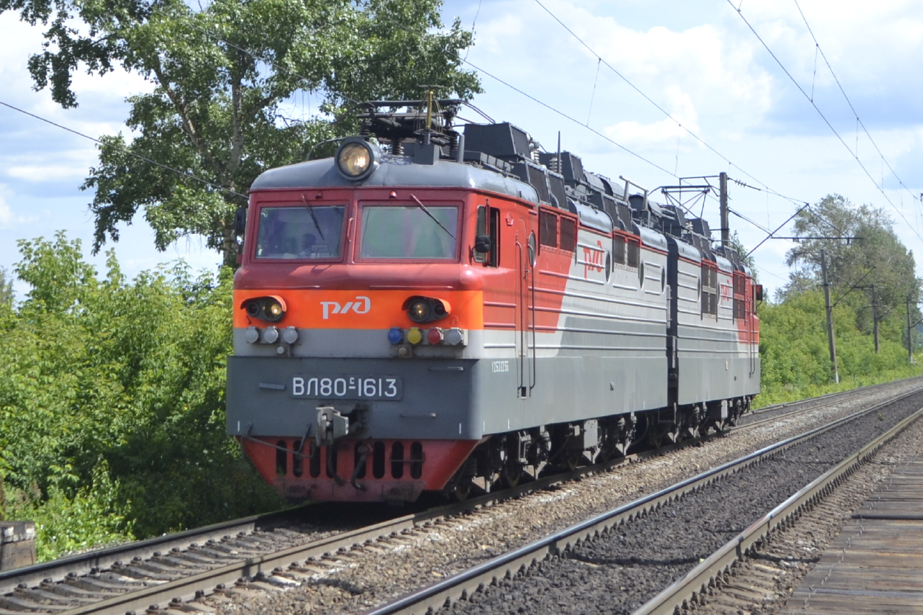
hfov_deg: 57.2
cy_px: 308
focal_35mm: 33
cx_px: 462
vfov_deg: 40.0
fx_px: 846
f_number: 6.3
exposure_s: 1/640
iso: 200
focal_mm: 22
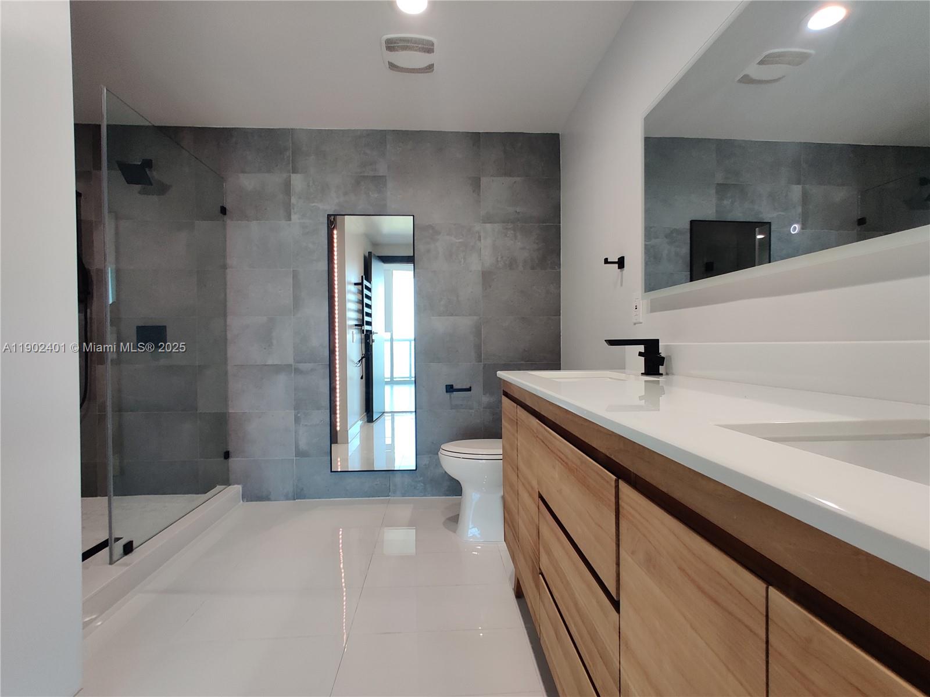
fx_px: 349
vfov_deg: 89.9
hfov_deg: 106.2
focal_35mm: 13
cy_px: 348
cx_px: 465
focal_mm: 2.25
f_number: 2.2
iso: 200
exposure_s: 1/50
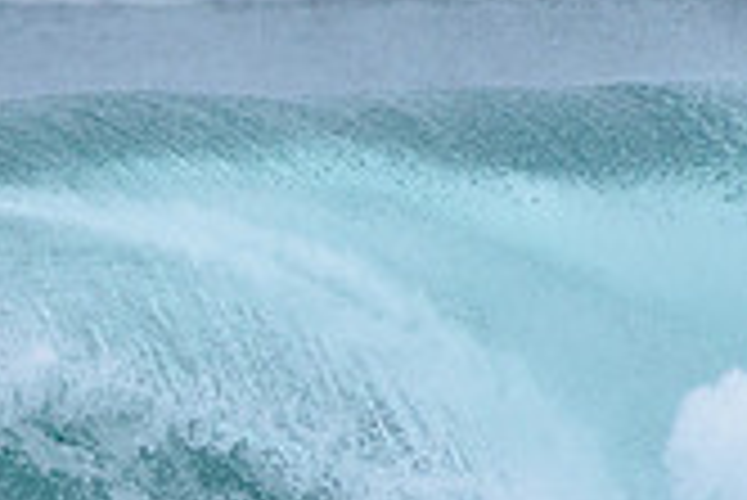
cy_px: 474
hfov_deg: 1.0
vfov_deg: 0.6
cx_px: -830
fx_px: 44360
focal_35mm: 2136
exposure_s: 1/2000
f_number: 5.6
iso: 560
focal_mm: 500
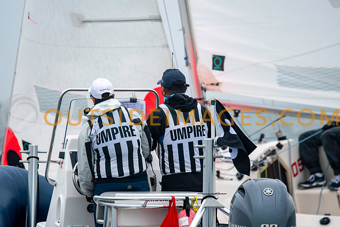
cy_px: 104
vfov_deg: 2.8
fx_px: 4687
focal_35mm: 496
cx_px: 156
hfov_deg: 4.2
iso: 250
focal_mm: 300
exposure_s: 1/2500
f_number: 4
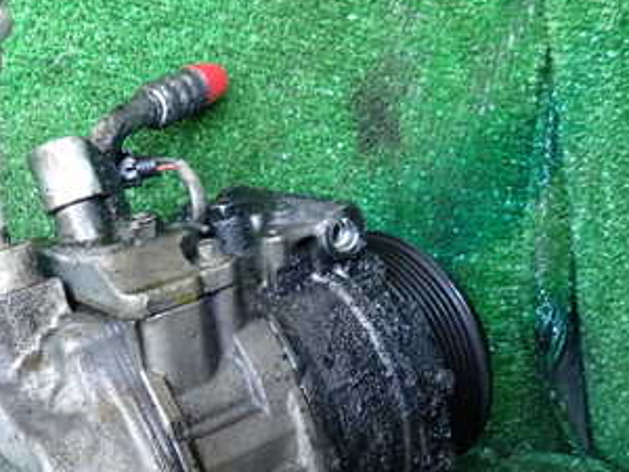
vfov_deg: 29.1
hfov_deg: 37.3
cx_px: 157
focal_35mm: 50
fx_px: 909
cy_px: 256
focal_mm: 4.5
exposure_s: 1/30
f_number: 2
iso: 200
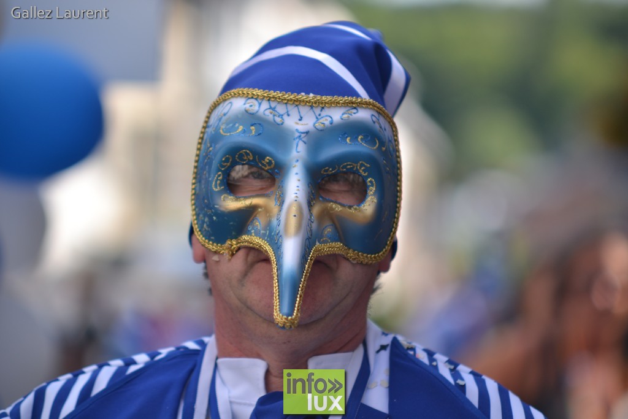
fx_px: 3925
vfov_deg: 6.1
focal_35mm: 225
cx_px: 314
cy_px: 210
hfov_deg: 9.1
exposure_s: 1/500
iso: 100
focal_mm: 150
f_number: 2.8
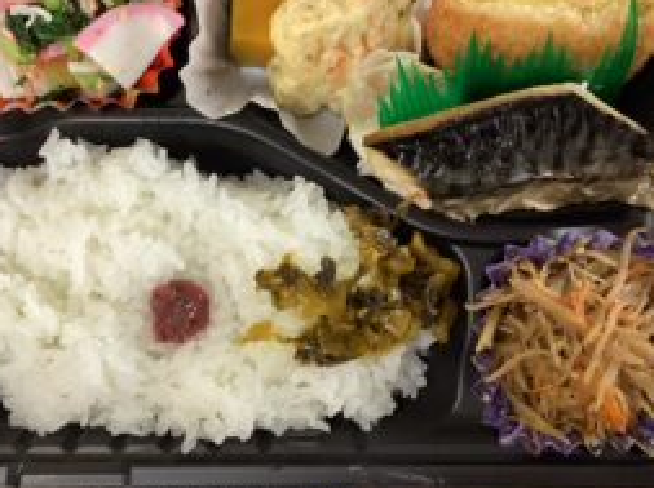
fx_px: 868
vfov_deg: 31.4
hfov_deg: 41.3
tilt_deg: -83.7
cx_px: 335
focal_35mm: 46
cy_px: 223
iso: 250
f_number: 2.4
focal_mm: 3.3
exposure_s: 1/50
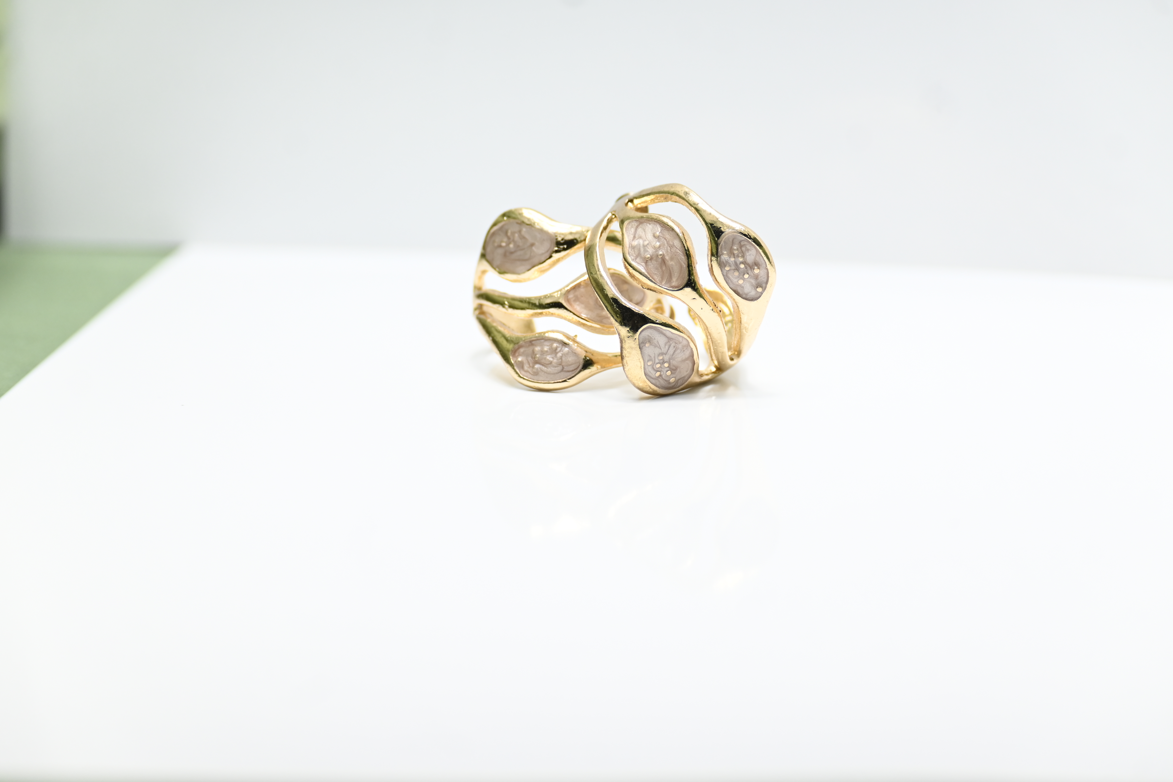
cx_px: 586
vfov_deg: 11.9
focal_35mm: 116
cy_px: 391
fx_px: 3763
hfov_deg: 17.7
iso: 400
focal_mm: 77
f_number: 4.8
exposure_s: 1/250
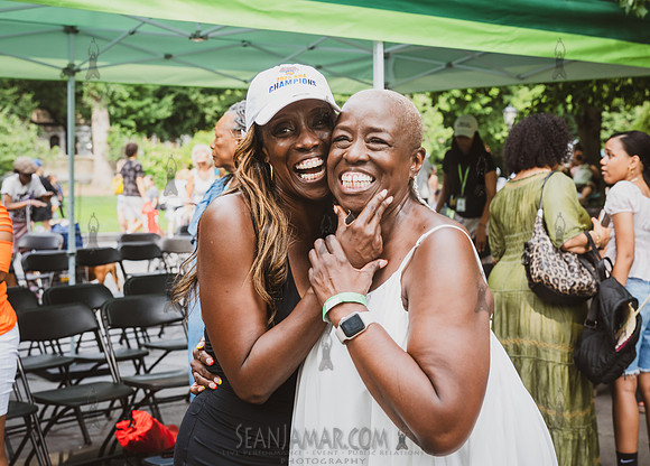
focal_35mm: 57
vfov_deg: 25.1
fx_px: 1047
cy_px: 195
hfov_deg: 34.5
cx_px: 356
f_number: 4.5
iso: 640
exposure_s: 1/320
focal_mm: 43
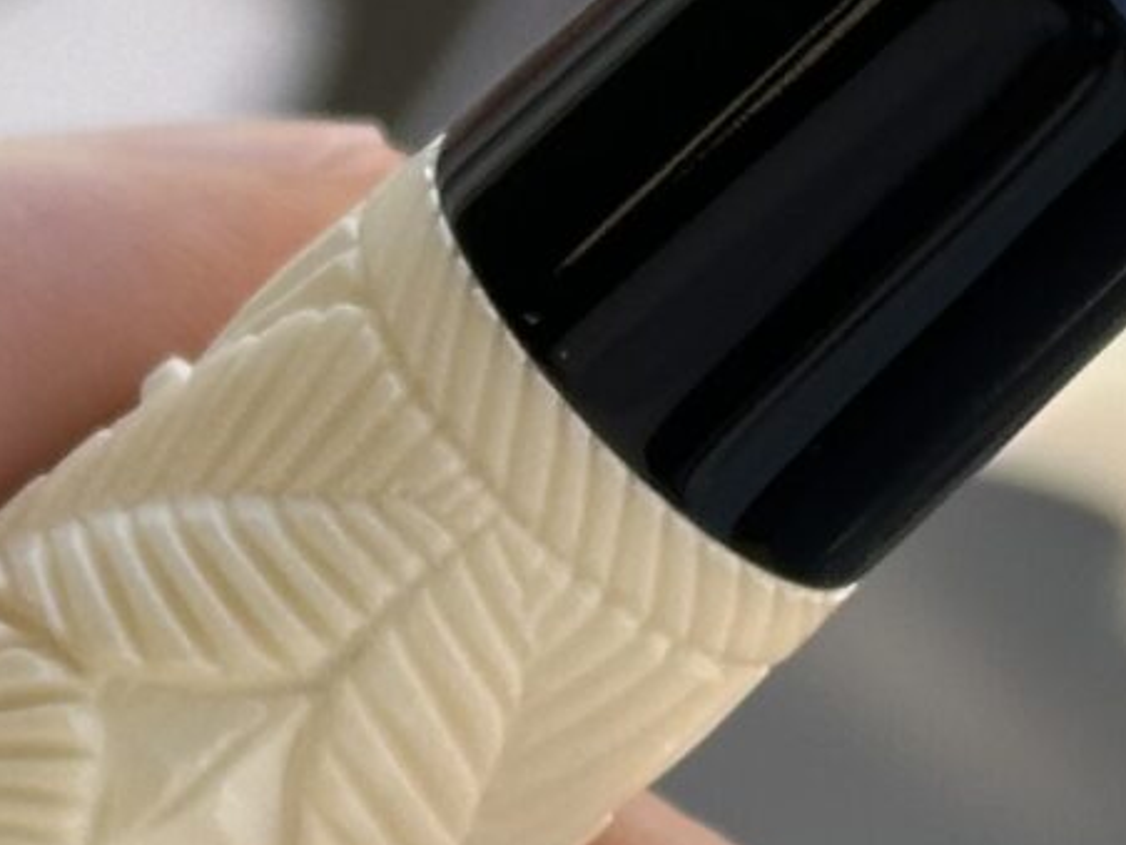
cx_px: 346
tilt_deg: -23.0
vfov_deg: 5.5
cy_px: 668
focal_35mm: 272
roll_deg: -4.9
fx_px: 8848
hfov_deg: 7.3
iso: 64
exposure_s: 1/767
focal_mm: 6.86
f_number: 1.78
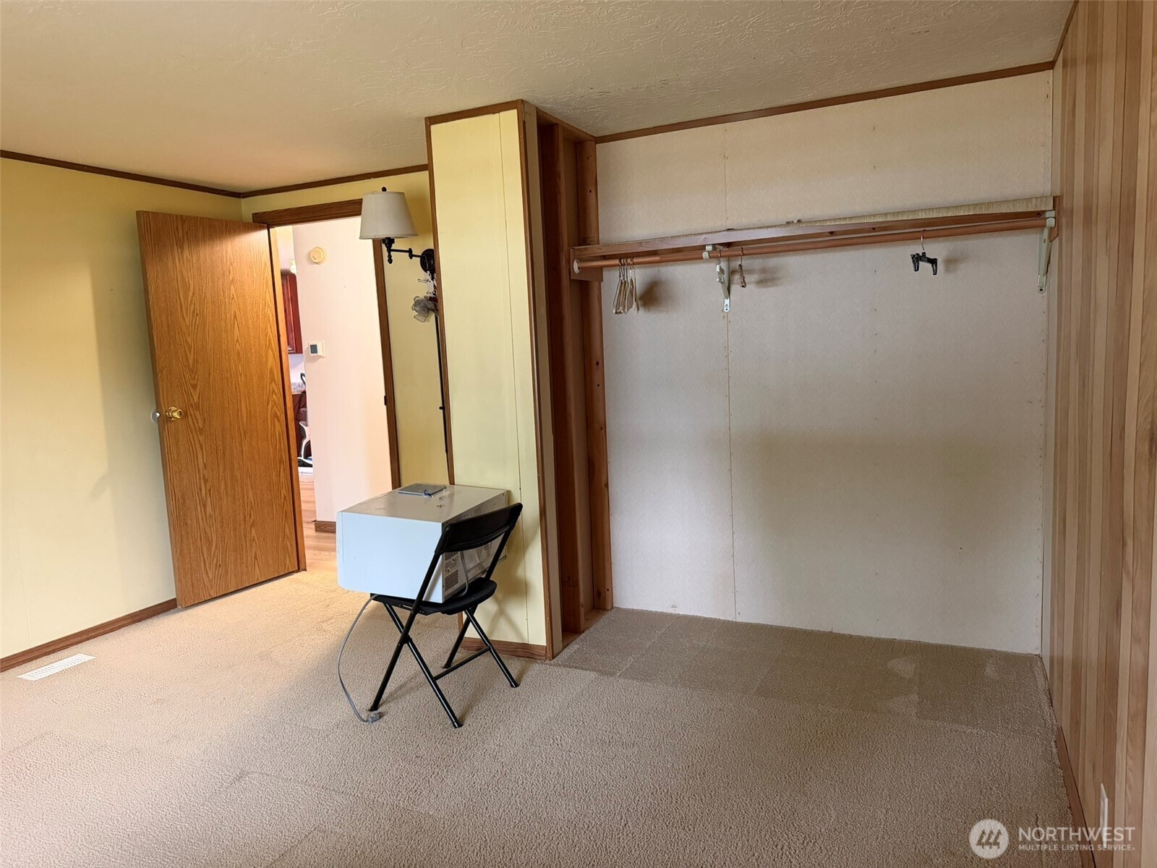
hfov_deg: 71.6
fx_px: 802
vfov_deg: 56.8
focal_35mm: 24
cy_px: 434
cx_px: 578
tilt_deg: -6.3
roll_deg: +3.1
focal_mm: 6.76
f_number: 1.78
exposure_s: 1/60
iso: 640
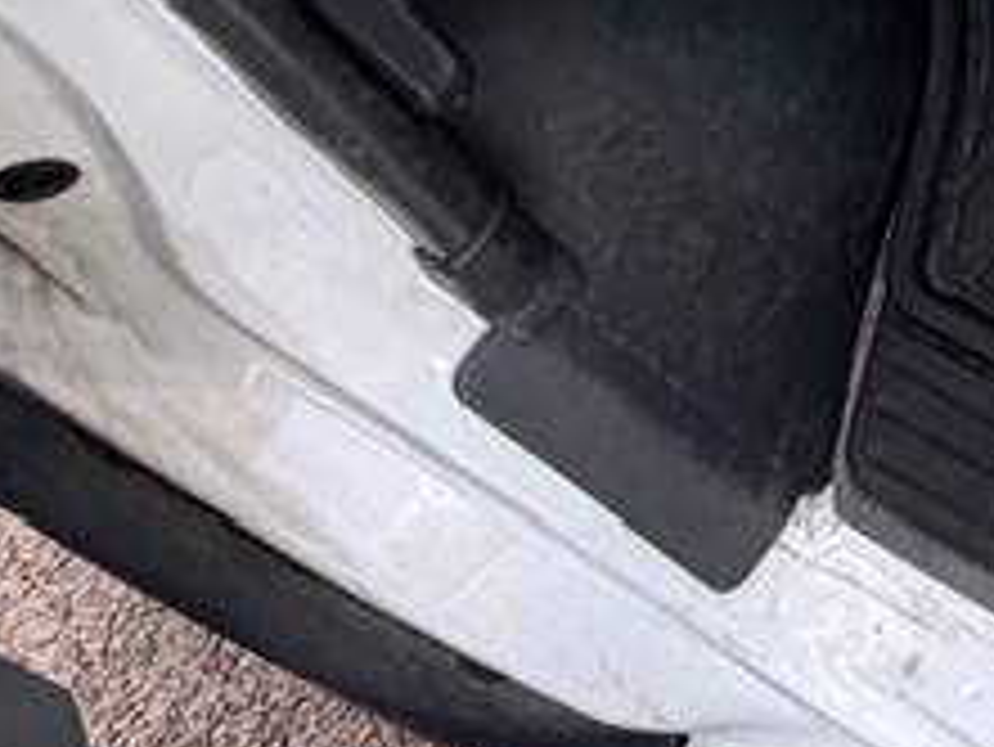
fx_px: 2327
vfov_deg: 14.1
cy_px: -914
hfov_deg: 18.0
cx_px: 1889
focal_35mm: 81
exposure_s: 1/121
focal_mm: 2.22
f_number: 2.2
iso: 64
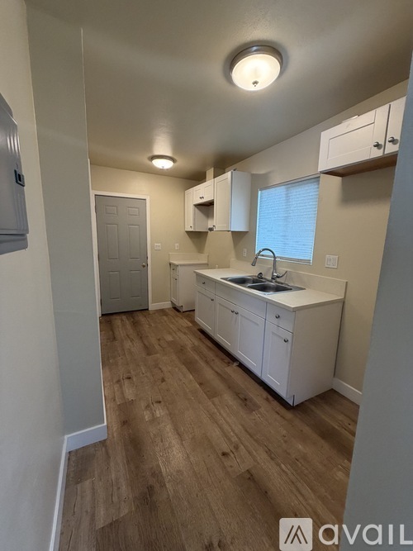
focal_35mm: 14
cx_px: 206
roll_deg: -0.8
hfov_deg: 85.7
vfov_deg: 102.1
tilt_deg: -9.5
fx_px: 223
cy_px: 276
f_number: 2.2
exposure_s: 1/120
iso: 250
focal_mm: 2.22
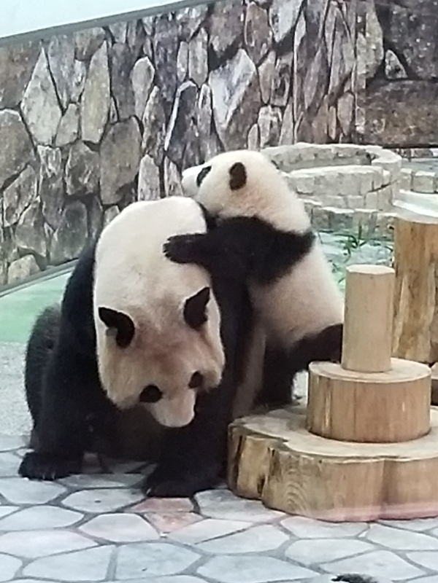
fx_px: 439
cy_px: 292
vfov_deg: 67.3
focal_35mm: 26
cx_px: 219
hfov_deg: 53.1
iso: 400
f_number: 1.7
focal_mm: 4.25
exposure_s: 1/120
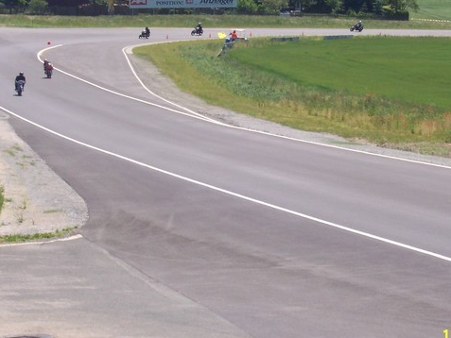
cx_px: 276
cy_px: 168
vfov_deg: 10.0
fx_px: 1942
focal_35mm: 149
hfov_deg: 13.2
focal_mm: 16.8
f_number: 9.5
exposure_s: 1/180
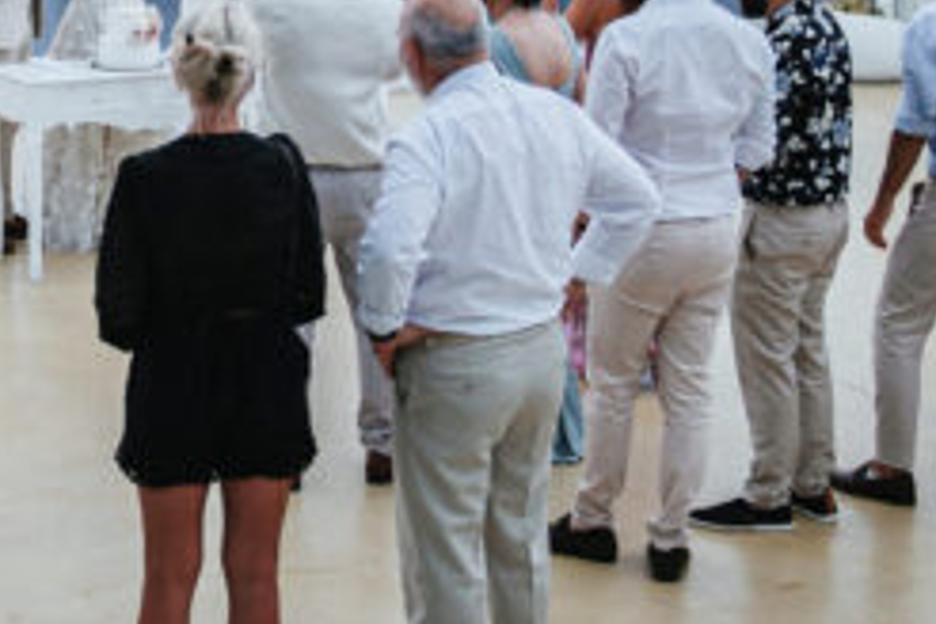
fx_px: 2600
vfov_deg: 13.5
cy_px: -32
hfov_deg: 20.1
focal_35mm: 100
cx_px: 122
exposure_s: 1/320
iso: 1000
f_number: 2.8
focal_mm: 32
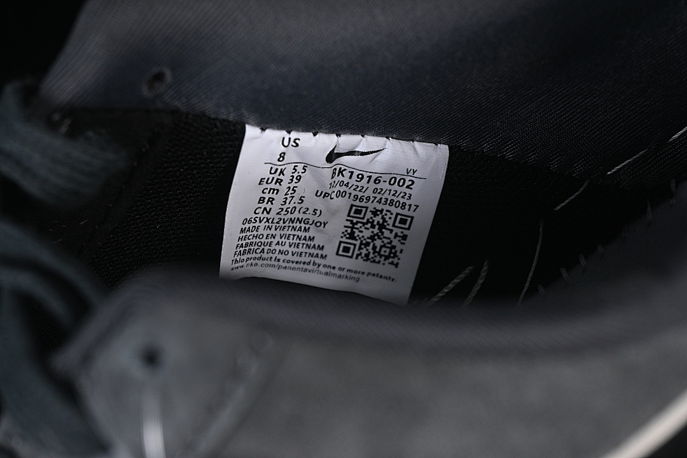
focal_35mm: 75
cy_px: 229
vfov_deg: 18.2
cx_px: 344
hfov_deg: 27.0
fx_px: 1431
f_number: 6.3
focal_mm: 50
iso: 160
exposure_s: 1/60
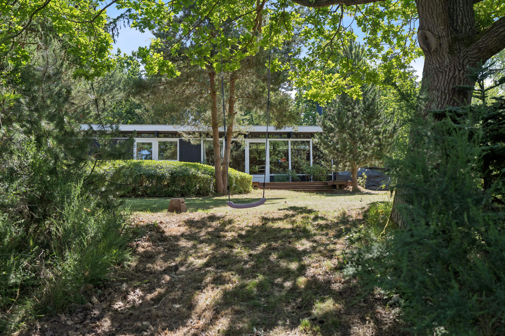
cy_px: 168
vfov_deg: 37.9
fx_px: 491
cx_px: 252
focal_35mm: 35
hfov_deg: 54.4
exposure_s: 1/1250
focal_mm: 35
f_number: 4
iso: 500
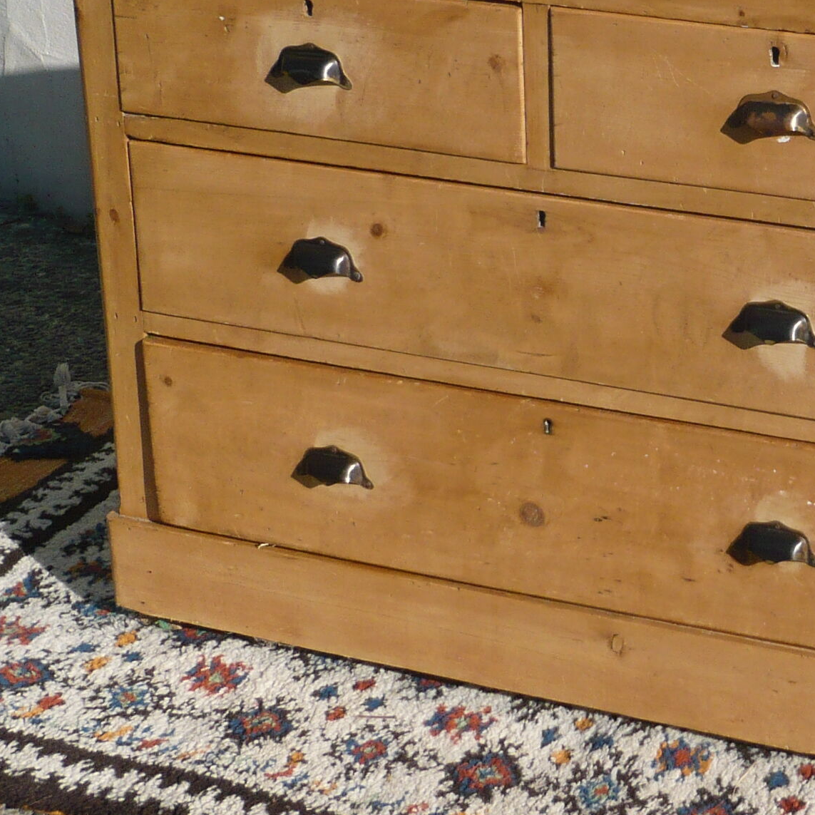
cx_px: 782
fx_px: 2531
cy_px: 226
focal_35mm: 95
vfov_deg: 18.2
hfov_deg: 17.9
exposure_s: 1/160
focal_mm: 6.6
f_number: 9
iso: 100
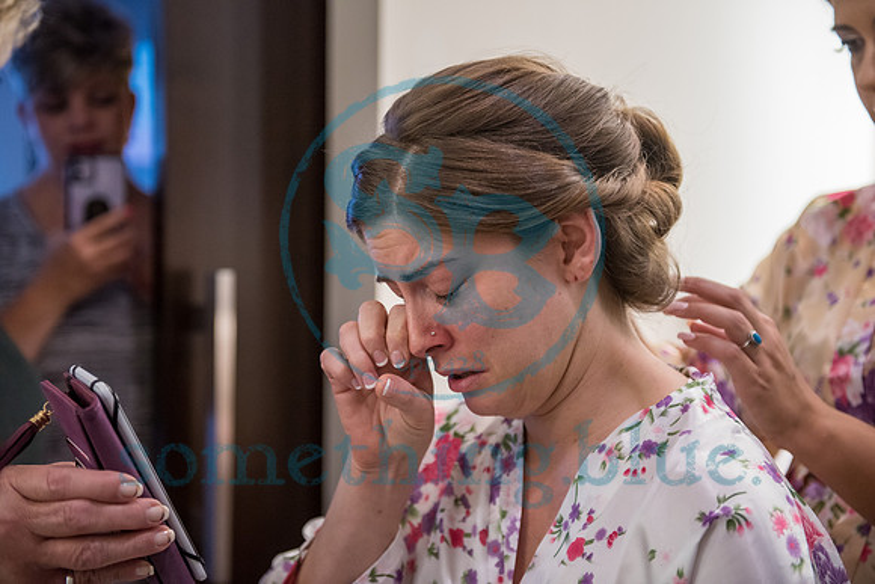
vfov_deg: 22.6
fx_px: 1459
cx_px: 438
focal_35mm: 60
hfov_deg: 33.4
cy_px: 292
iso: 1600
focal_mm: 60
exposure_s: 1/400
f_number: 2.8
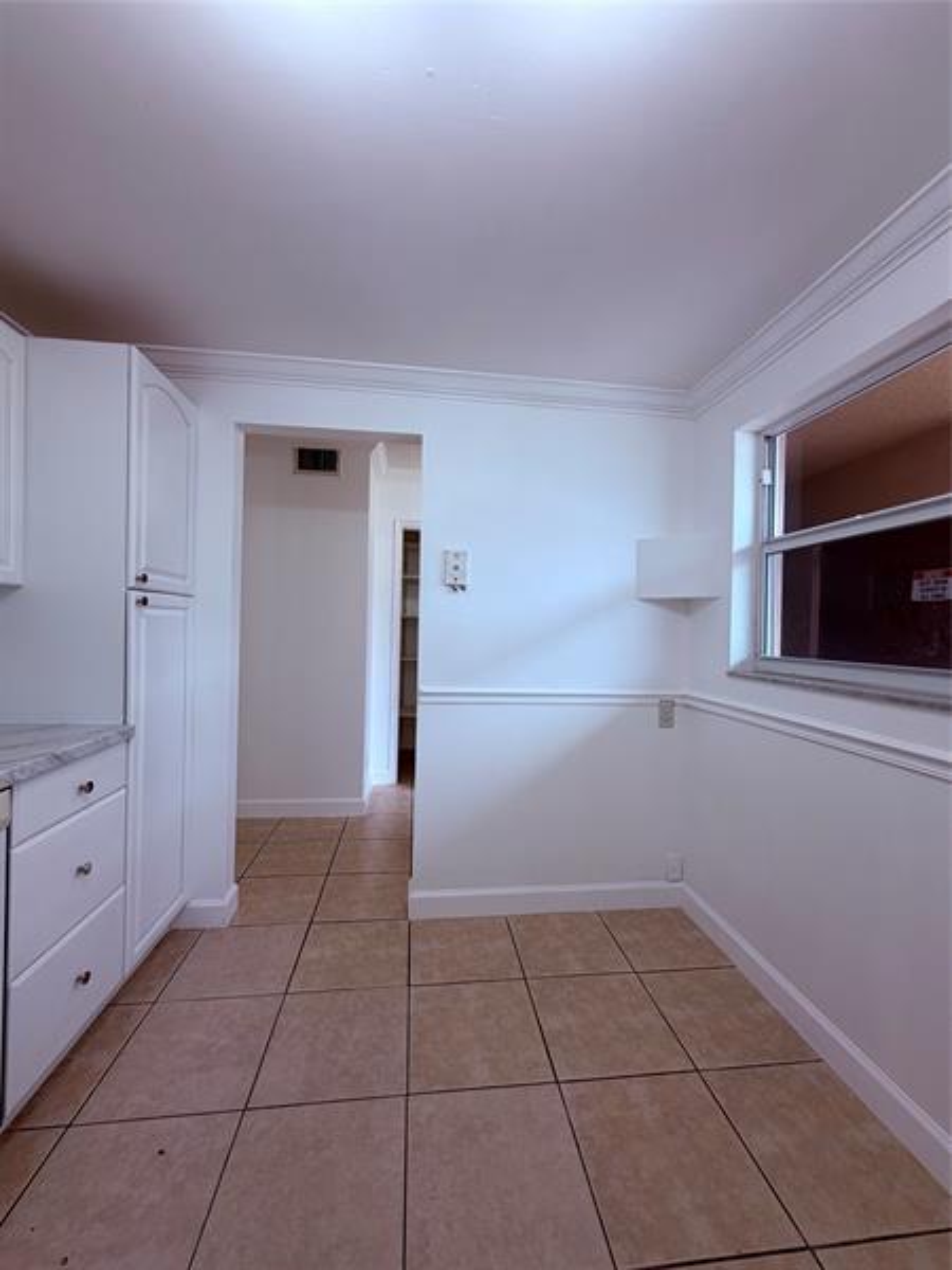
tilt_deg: -1.0
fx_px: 513
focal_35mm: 14
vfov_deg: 102.1
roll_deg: -1.3
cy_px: 635
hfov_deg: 85.7
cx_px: 476
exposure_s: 1/120
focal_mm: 2.22
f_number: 2.2
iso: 80
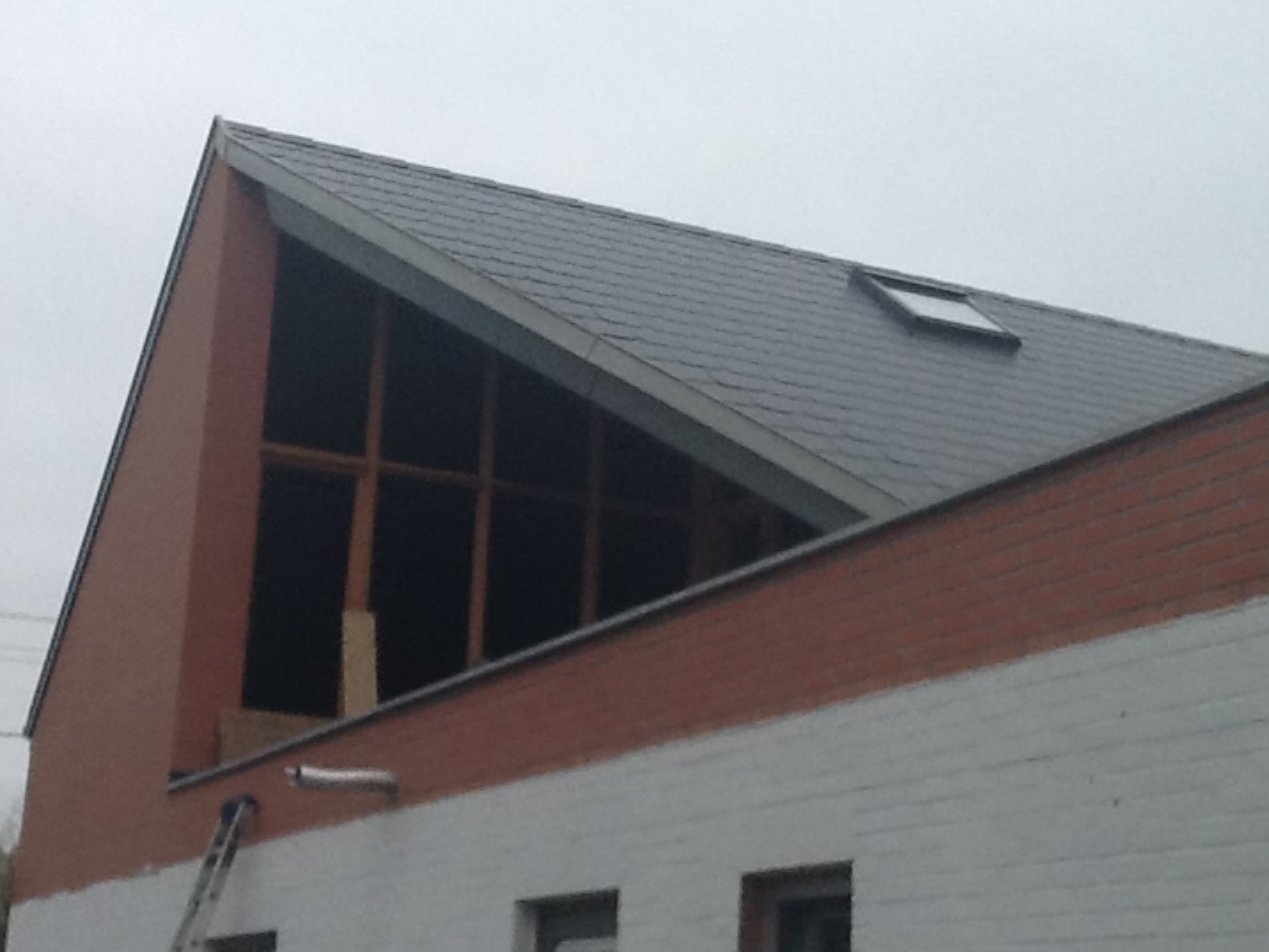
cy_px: 466
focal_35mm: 59
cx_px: 537
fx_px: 2163
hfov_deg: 32.6
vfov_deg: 24.8
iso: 40
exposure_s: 1/209
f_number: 2.4
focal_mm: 2.03
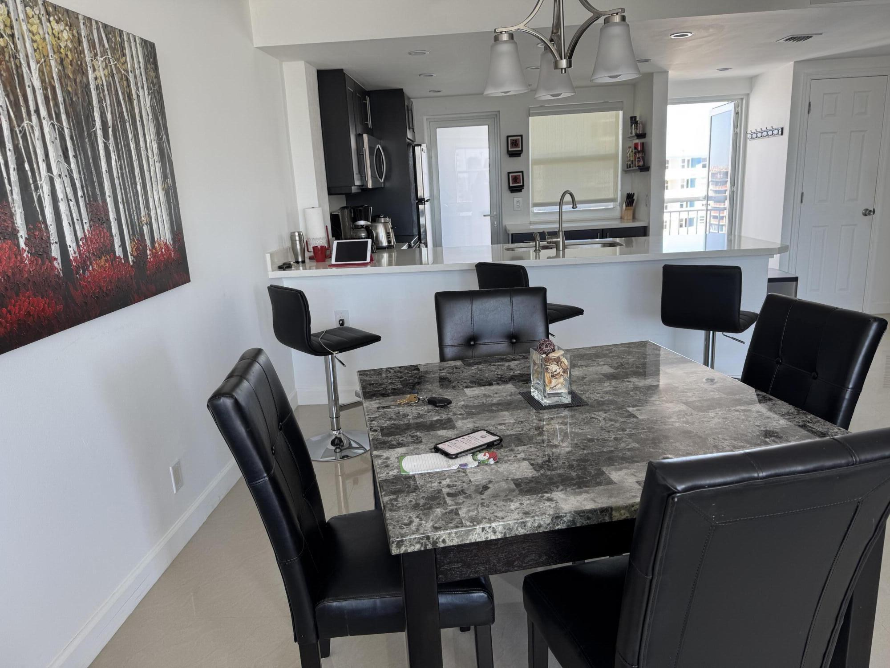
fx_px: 617
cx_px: 445
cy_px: 334
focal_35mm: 24
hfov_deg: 71.6
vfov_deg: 56.8
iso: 80
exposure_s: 1/121
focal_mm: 6.76
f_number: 1.78
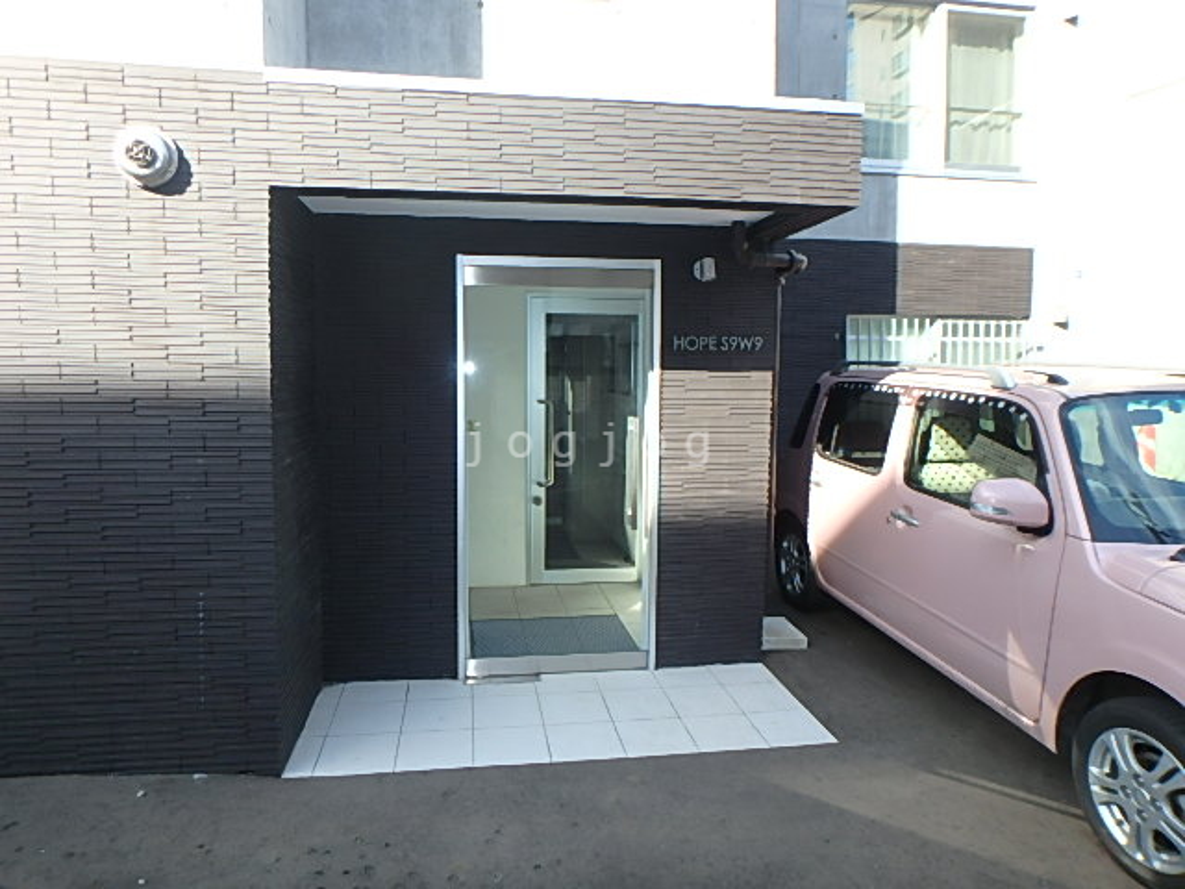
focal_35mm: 21
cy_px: 444
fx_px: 719
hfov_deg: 79.0
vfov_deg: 63.4
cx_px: 592
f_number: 3.5
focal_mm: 3.7
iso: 125
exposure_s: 1/200
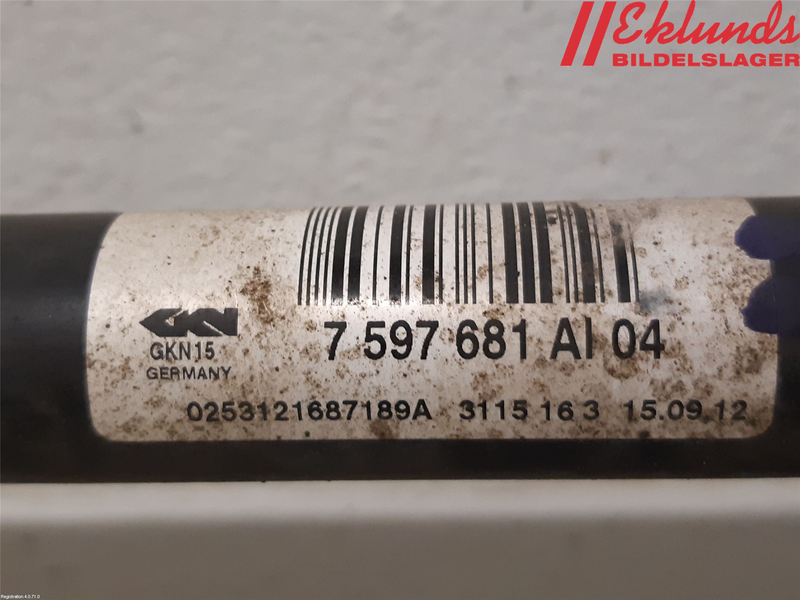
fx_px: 601
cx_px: 400
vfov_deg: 53.1
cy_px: 300
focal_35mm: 26
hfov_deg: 67.3
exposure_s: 1/50
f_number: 1.7
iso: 200
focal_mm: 3.93
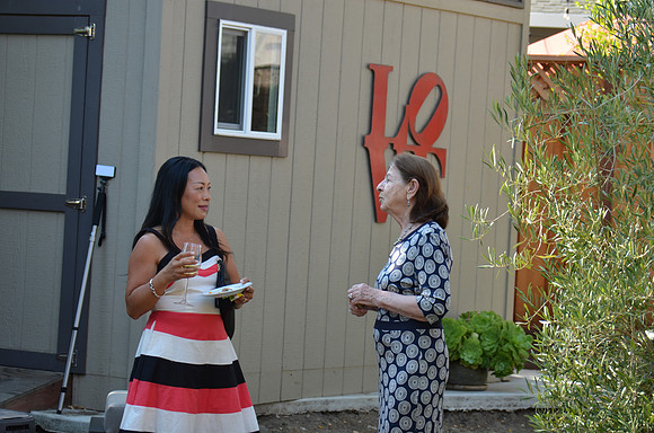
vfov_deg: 11.1
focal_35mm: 123
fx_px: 2230
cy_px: 216
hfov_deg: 16.7
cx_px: 327
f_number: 5.6
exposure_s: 1/125
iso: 250
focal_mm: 82
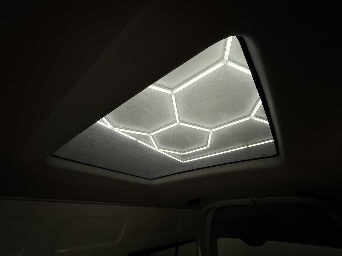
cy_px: 128
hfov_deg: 102.1
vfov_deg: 85.7
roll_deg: -0.4
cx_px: 171
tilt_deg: +33.9
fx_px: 138
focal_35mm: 14
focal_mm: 2.22
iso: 640
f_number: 2.2
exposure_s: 1/50
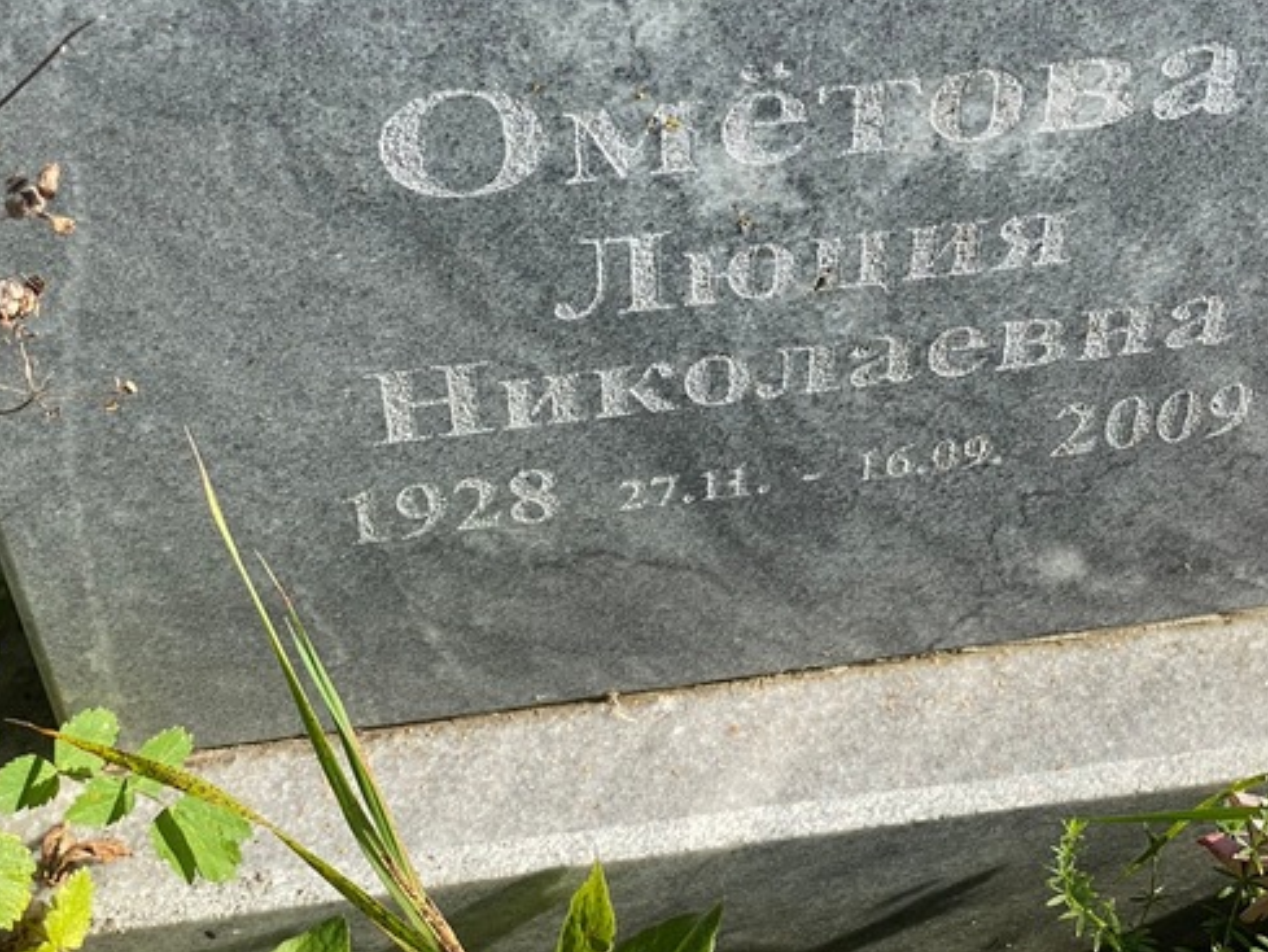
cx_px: 946
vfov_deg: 17.3
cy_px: 340
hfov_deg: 22.8
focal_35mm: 85
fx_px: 3114
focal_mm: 6
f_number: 2
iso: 20
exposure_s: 1/648
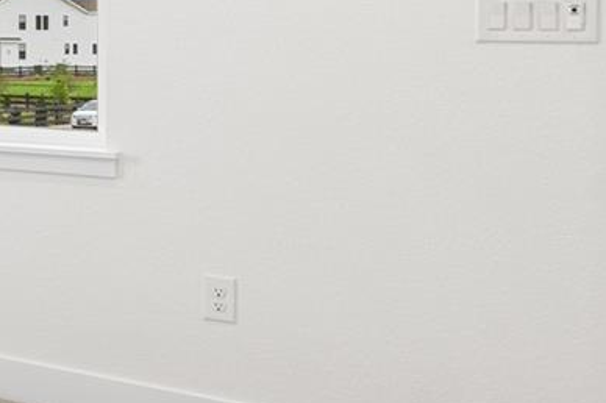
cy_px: 45
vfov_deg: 19.6
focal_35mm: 68
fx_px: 1145
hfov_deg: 22.0
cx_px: -401
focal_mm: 16.5
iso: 160
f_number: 8
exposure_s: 1/2.5
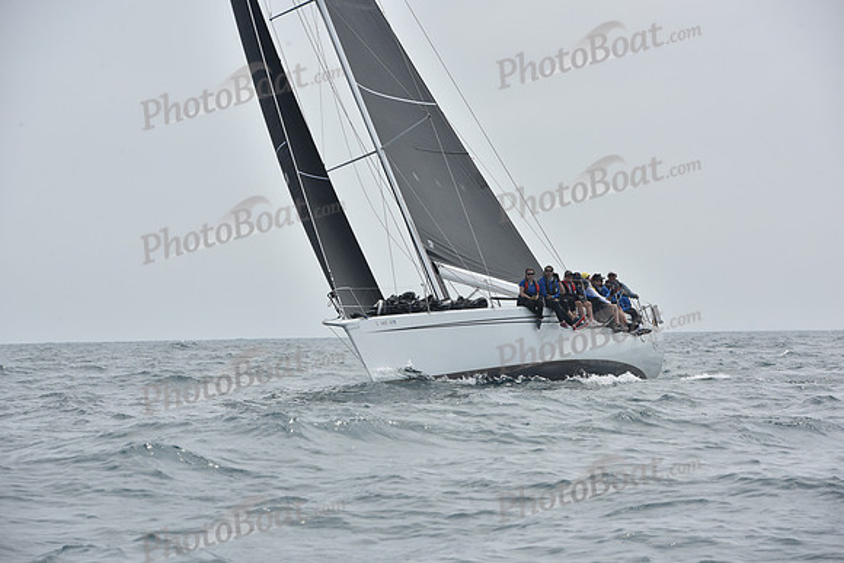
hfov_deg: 10.3
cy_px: 282
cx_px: 422
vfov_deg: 6.9
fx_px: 4690
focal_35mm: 200
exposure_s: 1/800
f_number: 13
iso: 250
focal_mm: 200
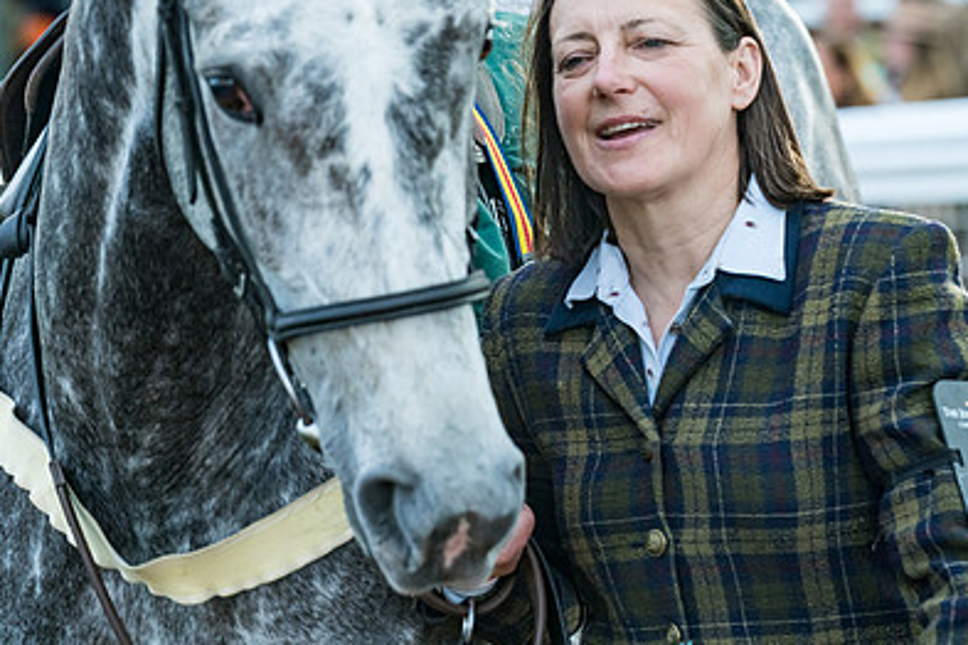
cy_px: 111
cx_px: 635
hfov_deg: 8.9
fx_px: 6238
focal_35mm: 232
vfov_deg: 5.9
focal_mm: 135
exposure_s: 1/250
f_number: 5
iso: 1000
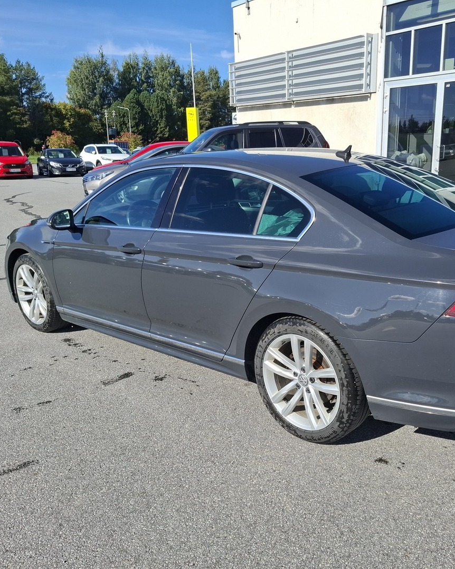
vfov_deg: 58.8
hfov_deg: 47.8
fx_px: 505
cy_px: 284
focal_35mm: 30
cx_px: 300
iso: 50
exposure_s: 1/2151
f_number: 1.8
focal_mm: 5.54
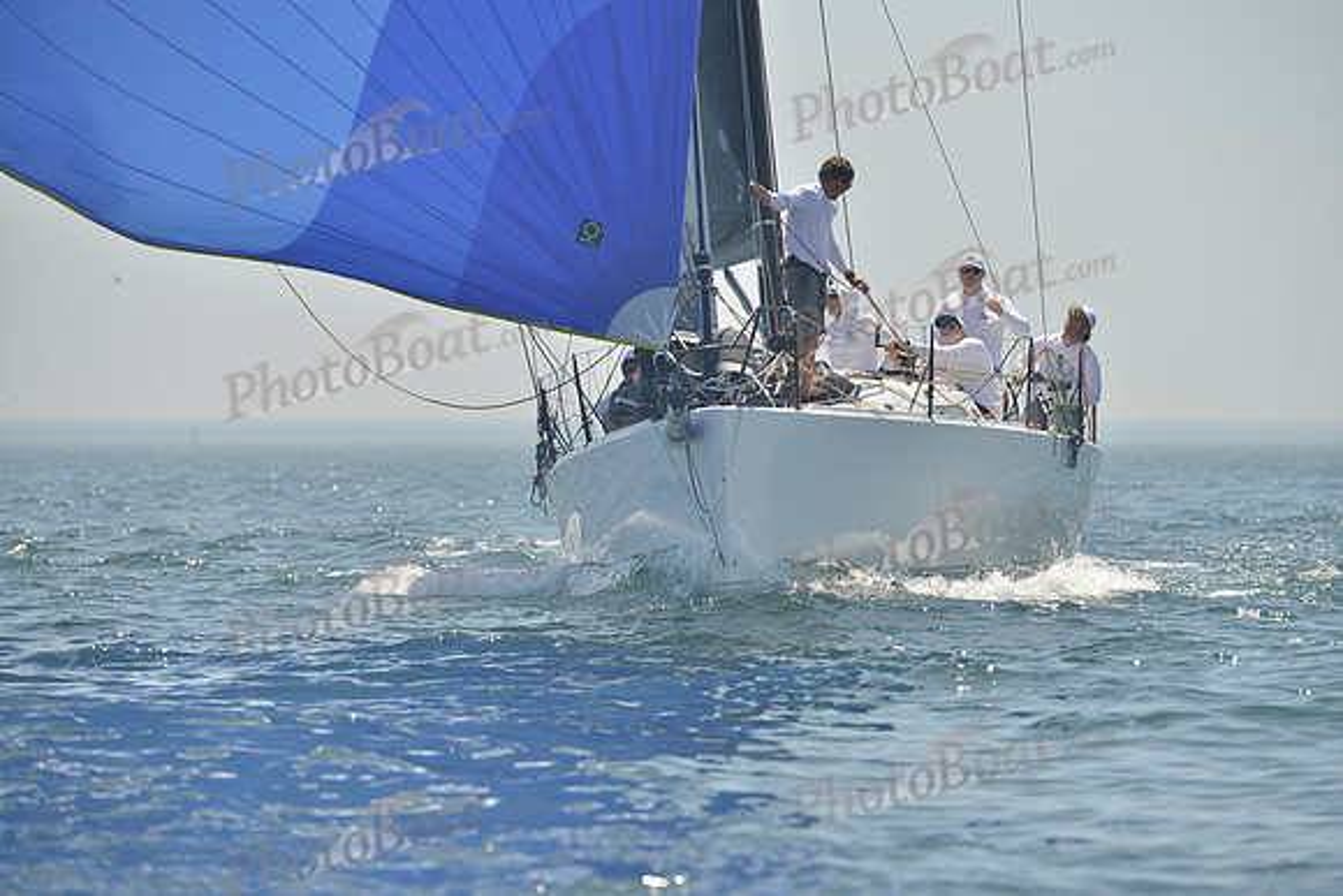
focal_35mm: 220
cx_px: 672
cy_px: 448
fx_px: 8209
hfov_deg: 9.4
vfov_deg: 6.2
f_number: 7.1
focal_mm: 220
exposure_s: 1/1000
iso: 280
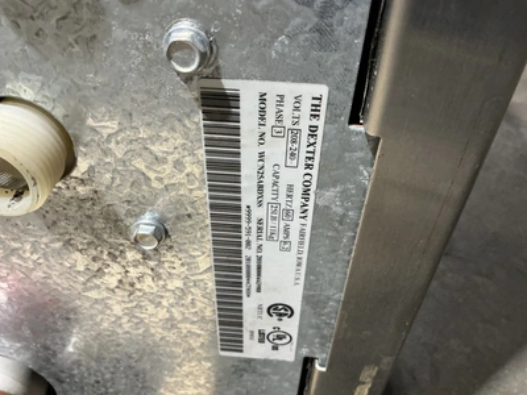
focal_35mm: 28
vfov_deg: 49.7
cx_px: 264
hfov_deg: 63.4
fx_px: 426
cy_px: 198
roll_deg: -3.4
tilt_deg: -41.4
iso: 200
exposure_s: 1/60
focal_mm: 3
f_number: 1.8
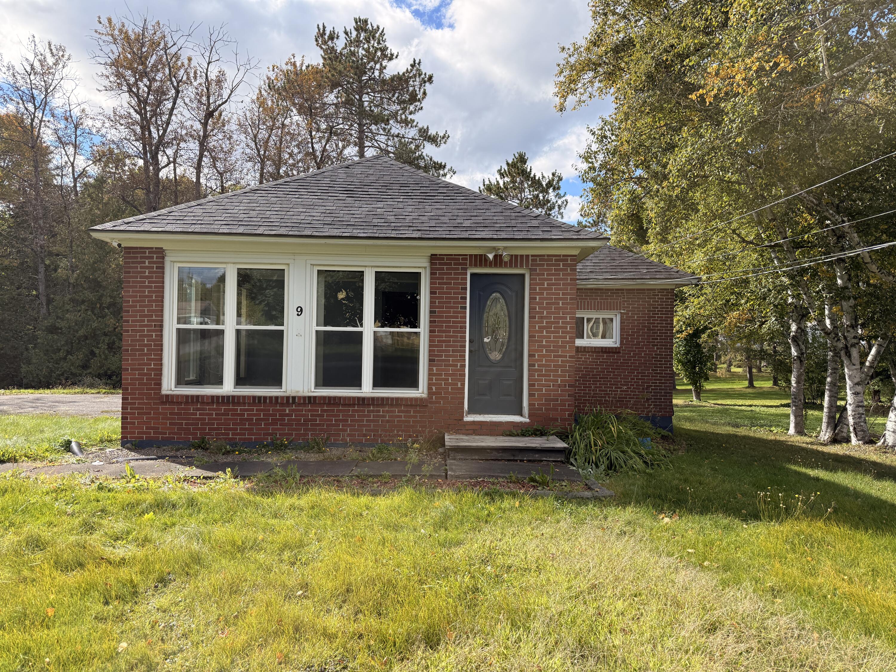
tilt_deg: +1.2
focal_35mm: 24
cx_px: 448
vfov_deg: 56.8
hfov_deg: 71.6
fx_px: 621
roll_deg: -1.6
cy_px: 336
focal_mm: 6.76
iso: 100
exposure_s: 1/2801
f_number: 1.78
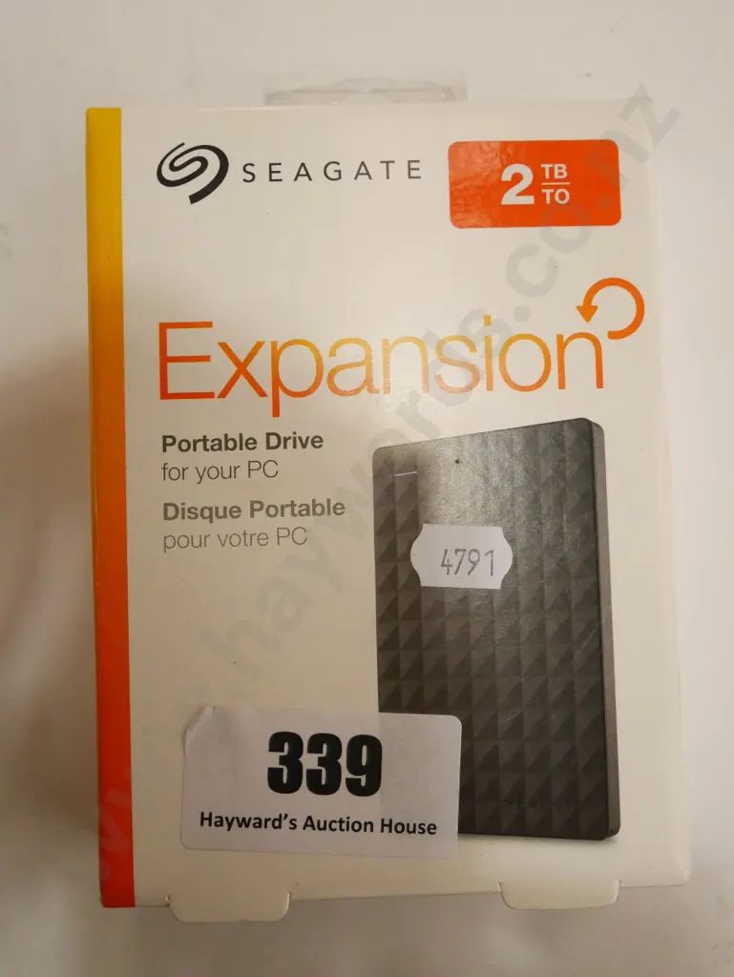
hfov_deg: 39.7
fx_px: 1017
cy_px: 488
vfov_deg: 51.3
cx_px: 367
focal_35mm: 36
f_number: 4.2
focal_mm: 18
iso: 3200
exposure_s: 1/400
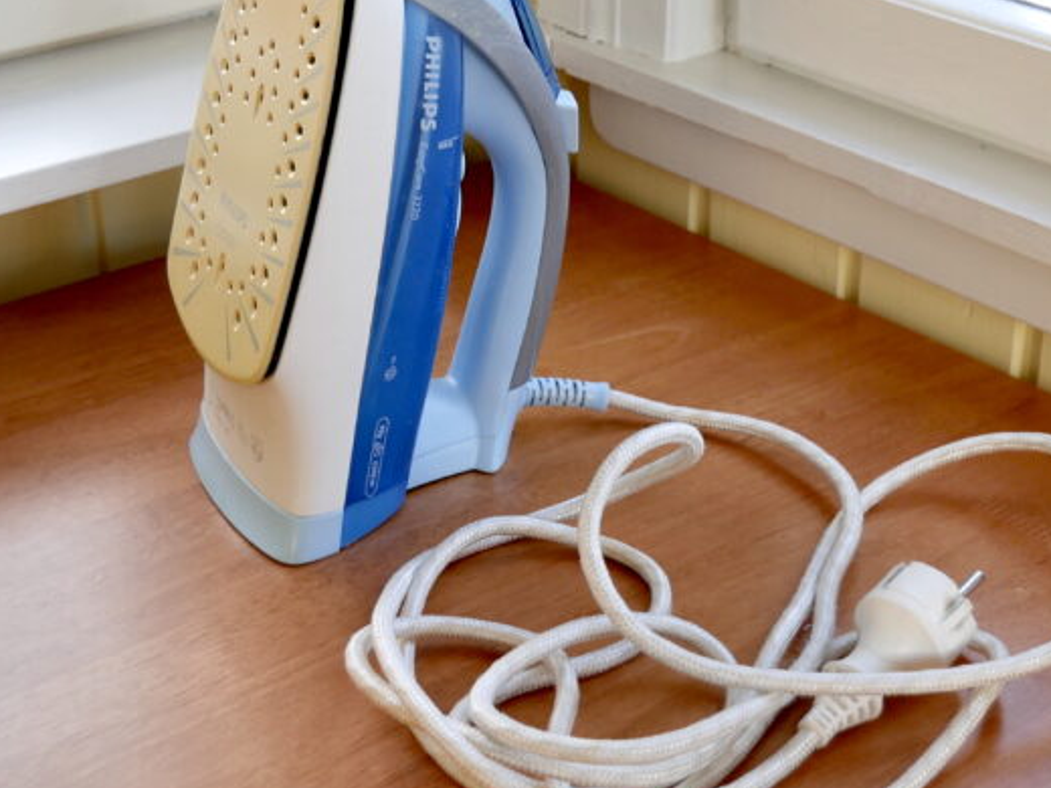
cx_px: 558
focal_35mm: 67
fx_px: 2034
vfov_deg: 21.9
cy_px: 302
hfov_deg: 29.0
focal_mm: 17
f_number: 3.8
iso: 200
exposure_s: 1/100
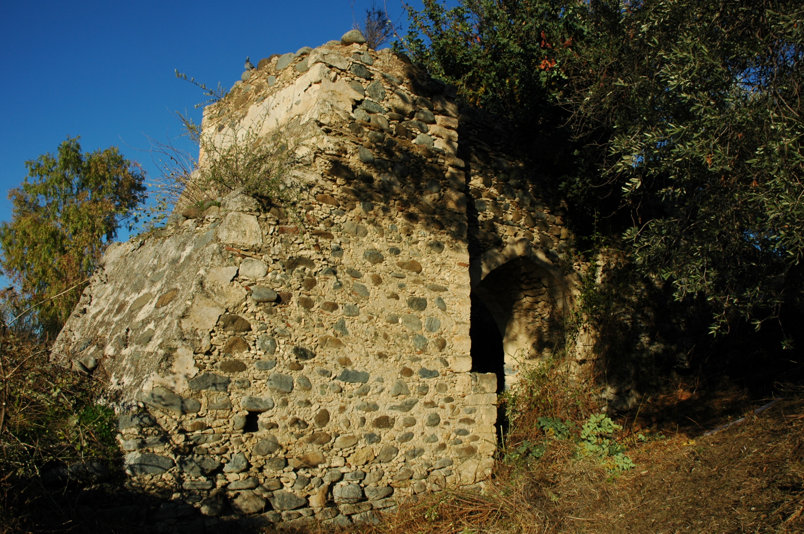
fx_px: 602
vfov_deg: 47.8
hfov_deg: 67.4
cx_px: 402
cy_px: 267
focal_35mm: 27
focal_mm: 18
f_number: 10
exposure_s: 1/320
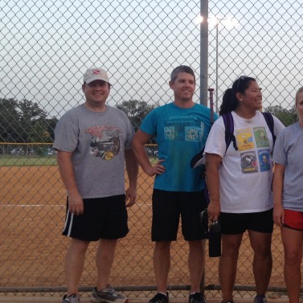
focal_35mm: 84
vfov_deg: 20.6
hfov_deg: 19.5
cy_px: 149
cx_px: 362
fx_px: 832
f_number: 2.4
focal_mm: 4.28
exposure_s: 1/164
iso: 50
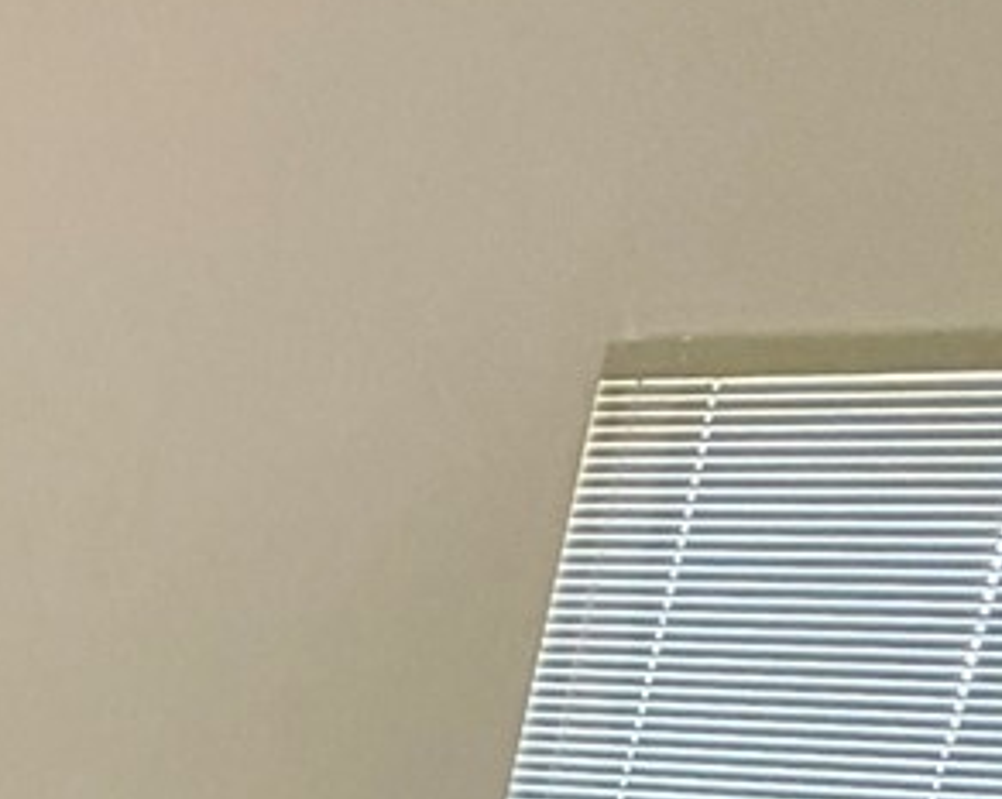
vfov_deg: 18.5
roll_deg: -2.8
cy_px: 1132
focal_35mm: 75
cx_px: -1345
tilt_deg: -13.1
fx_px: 2222
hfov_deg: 15.4
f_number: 2.2
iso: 320
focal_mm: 2.22
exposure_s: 1/76
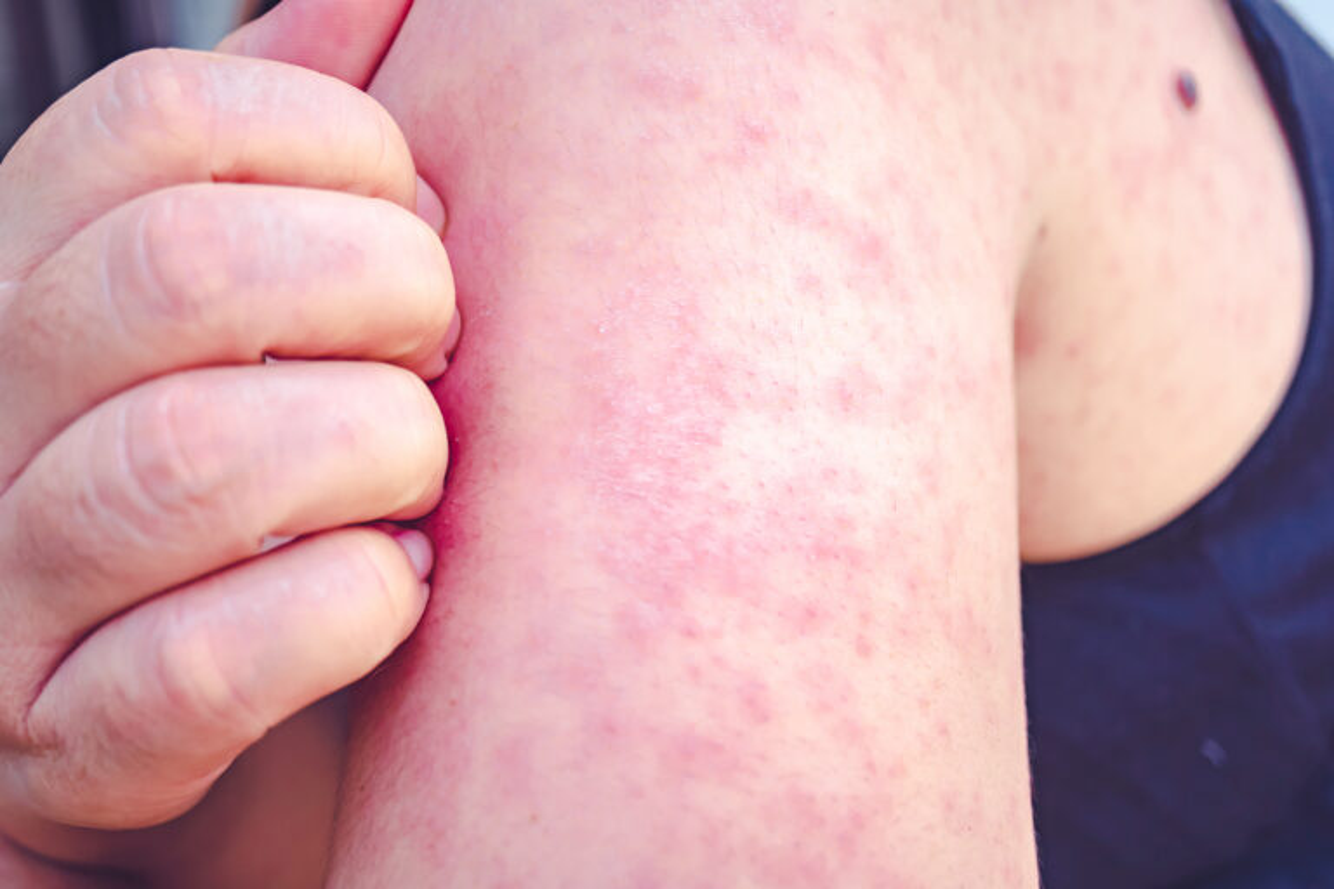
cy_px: 444
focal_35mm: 45
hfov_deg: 43.6
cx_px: 667
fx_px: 1667
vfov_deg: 29.9
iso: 100
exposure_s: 1/200
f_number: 4.5
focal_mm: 30
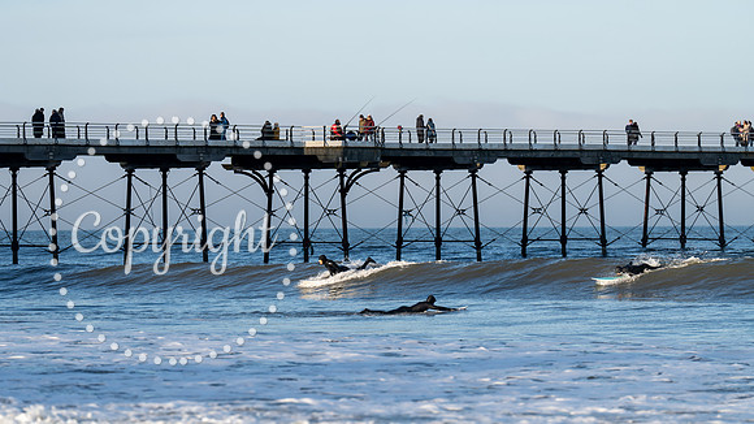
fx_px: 4259
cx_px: 373
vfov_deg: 5.7
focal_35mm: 213
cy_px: 251
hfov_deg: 10.1
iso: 160
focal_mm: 200
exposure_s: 1/1000
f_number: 4
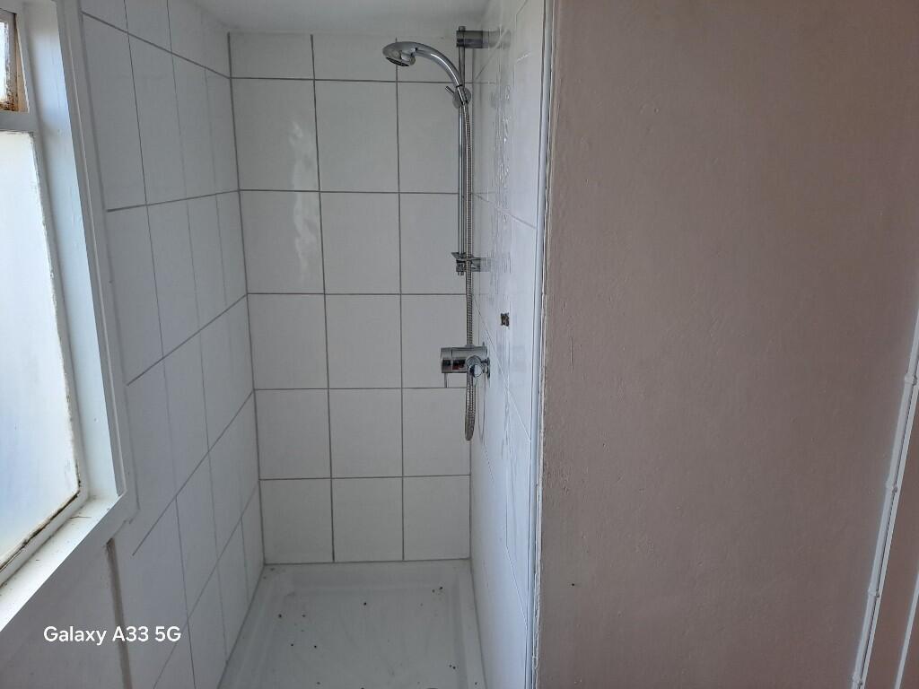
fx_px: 664
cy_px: 344
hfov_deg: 69.4
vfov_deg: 54.9
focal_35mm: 25
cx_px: 460
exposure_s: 1/100
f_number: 1.8
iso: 50
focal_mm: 4.65
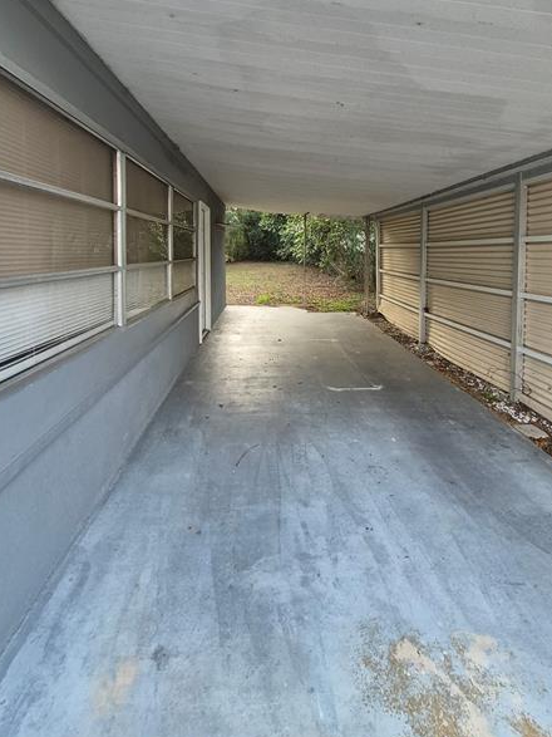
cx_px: 290
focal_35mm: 17
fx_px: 362
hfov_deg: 74.7
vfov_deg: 89.1
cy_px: 272
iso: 40
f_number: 2.2
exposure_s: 1/120
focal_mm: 1.74
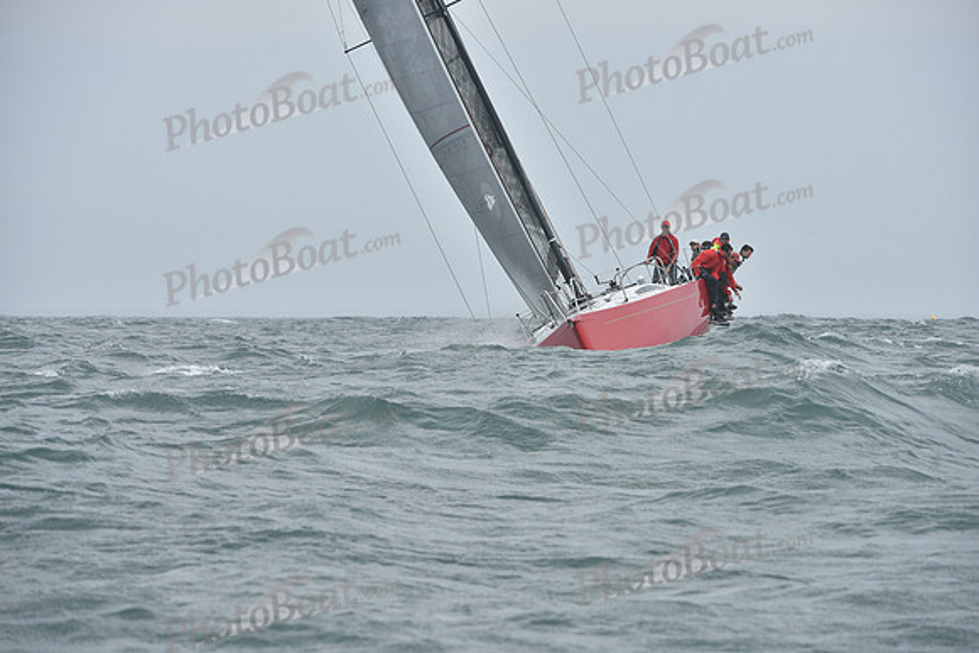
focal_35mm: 260
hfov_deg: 7.9
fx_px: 7072
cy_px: 326
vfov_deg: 5.3
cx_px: 490
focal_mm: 260
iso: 320
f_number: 8
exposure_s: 1/1000
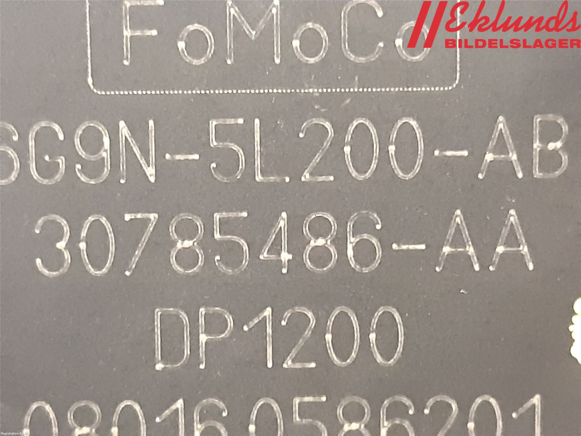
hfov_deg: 67.3
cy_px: 218
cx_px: 290
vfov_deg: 53.1
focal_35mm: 26
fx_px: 436
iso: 640
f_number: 1.7
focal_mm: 3.93
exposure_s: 1/20
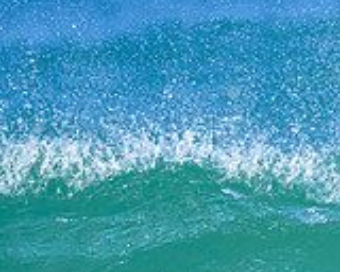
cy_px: 314
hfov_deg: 0.6
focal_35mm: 3344
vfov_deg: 0.5
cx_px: 258
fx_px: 33650
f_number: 6.3
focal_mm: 800
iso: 560
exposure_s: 1/2000
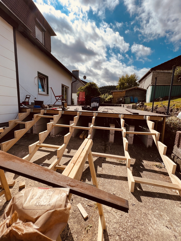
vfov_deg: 106.2
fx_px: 91
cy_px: 120
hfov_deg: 89.9
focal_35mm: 13
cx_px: 90
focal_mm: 1.57
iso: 32
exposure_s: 1/1531
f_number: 1.8
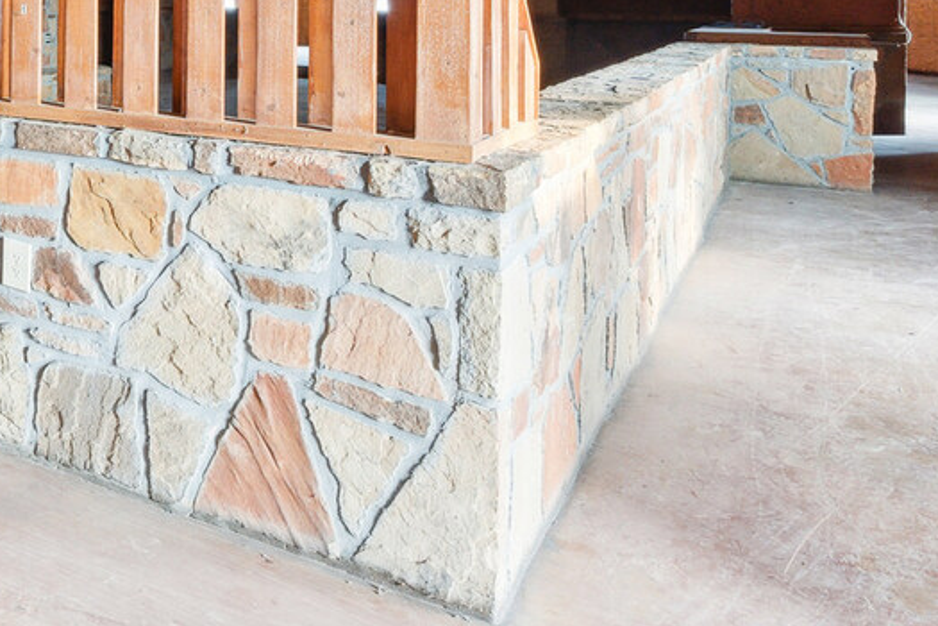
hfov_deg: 40.0
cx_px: -138
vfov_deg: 31.7
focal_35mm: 37
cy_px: -68
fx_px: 964
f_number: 8
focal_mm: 12
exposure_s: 1/6
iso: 1250
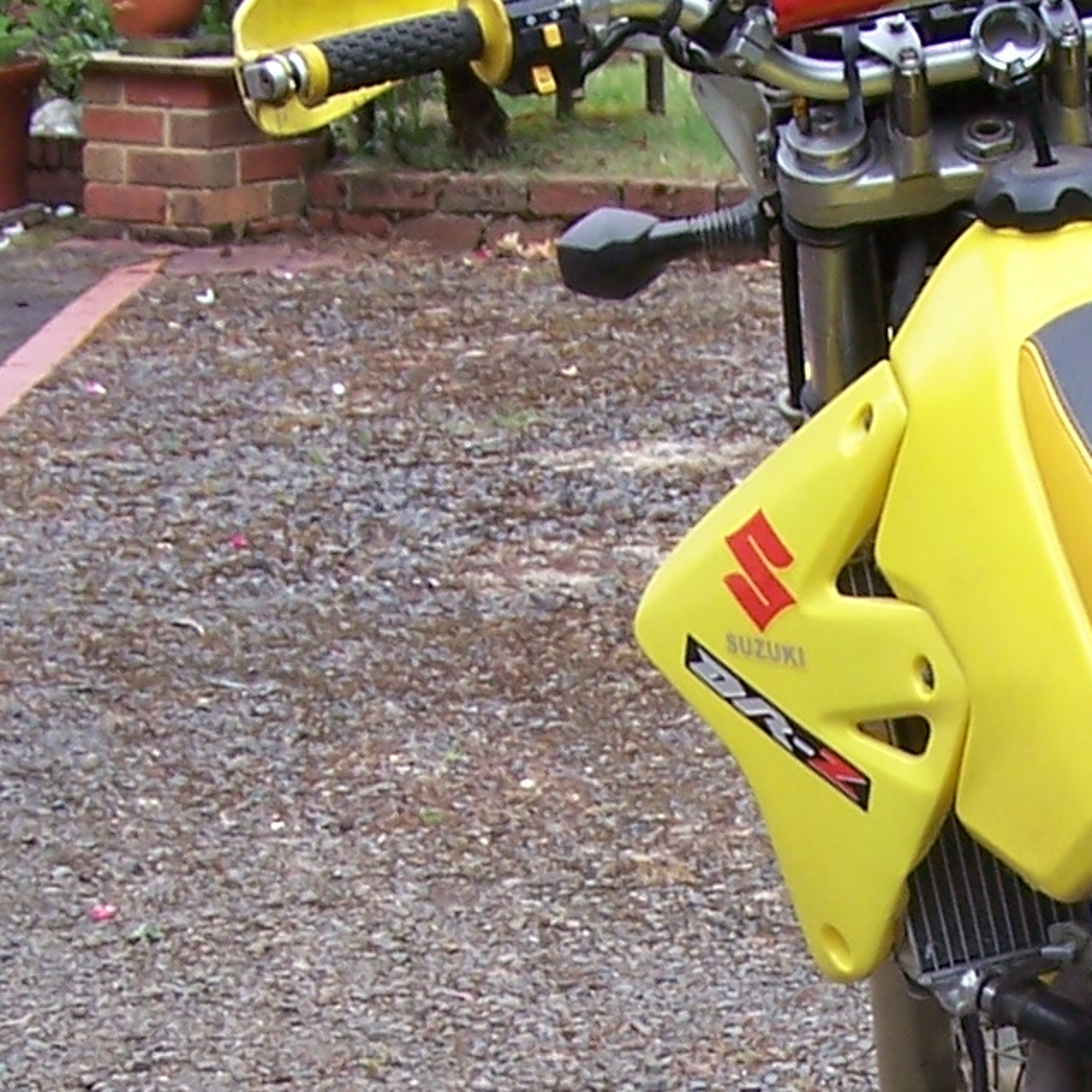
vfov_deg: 12.6
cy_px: 1161
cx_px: 1102
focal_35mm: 136
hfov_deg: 12.7
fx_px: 4854
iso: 80
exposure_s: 1/250
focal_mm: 6.3
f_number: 2.8
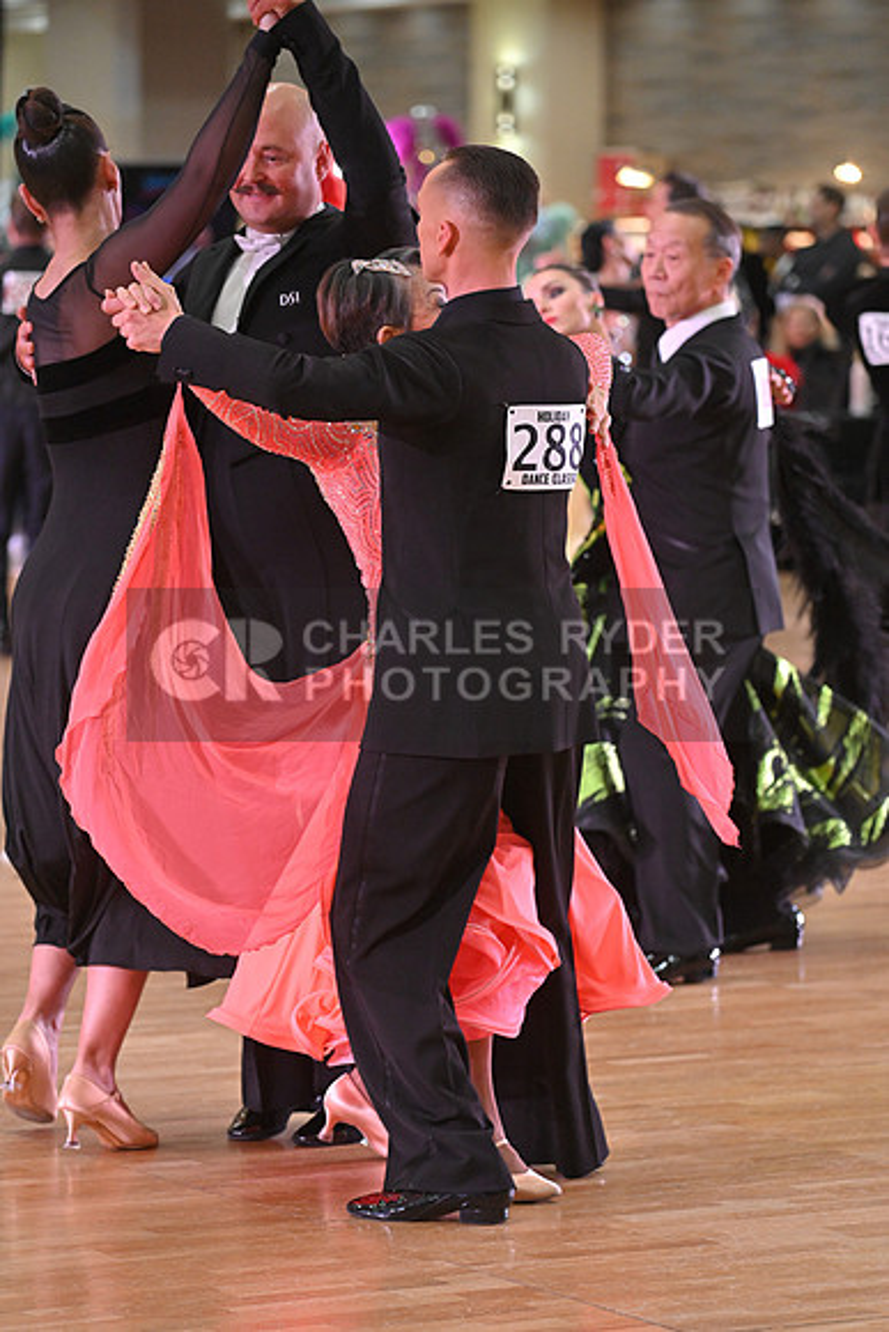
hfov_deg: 8.9
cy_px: 666
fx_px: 5738
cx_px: 444
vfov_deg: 13.2
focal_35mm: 155
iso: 3200
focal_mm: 155
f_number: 5
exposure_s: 1/400
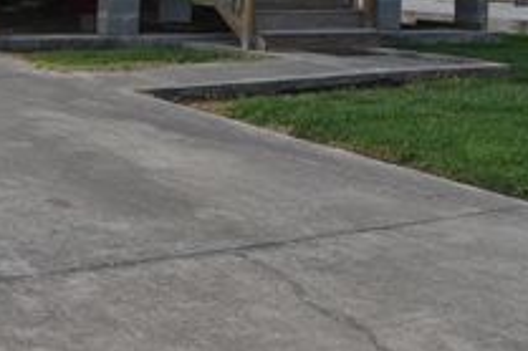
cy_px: -67
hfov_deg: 24.8
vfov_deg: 16.5
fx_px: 1158
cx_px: 38
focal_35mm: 79
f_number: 7.1
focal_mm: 22
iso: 100
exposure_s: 1/200
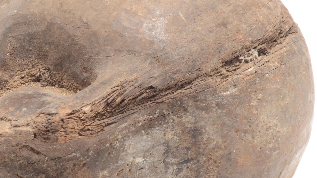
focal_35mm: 180
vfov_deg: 6.7
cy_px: 127
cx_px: 107
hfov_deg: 11.9
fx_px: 1514
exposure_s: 1/125
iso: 400
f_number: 14
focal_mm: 55
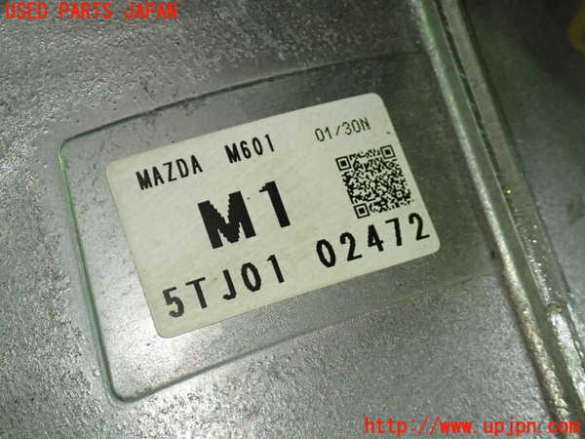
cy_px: 220
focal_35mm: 62
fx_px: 1048
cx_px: 292
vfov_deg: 23.7
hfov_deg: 31.2
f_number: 3.6
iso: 400
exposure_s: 1/60
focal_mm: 11.09
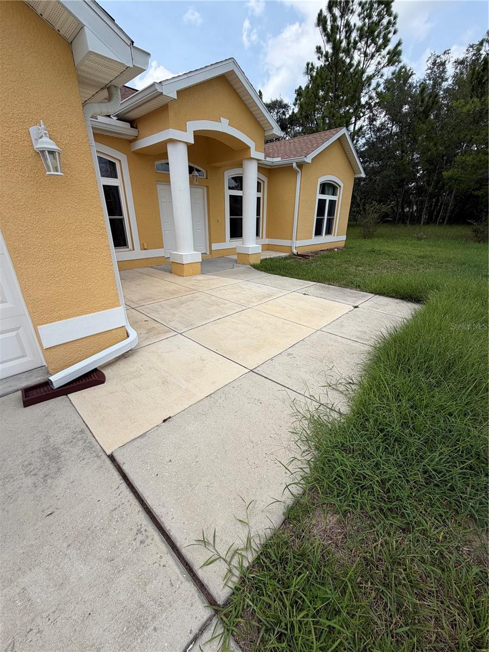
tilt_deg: -22.2
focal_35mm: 14
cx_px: 244
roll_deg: -0.8
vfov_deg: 102.1
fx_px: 264
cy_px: 326
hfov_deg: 85.7
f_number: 2.2
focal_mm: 2.22
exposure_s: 1/770
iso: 20
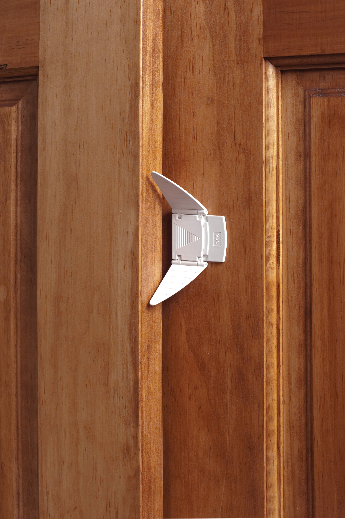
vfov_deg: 39.6
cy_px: 260
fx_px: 720
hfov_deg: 27.0
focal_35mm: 50
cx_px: 172
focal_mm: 50
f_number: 11
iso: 200
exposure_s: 1/180
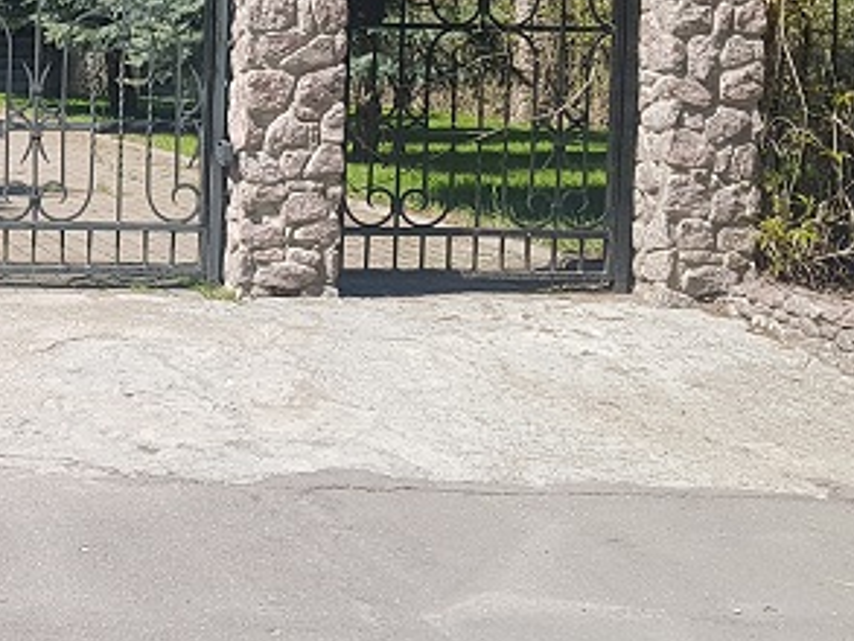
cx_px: -79
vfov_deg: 20.2
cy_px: 35
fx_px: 1752
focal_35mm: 71
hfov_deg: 25.5
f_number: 1.7
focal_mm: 4.2
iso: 40
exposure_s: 1/1344
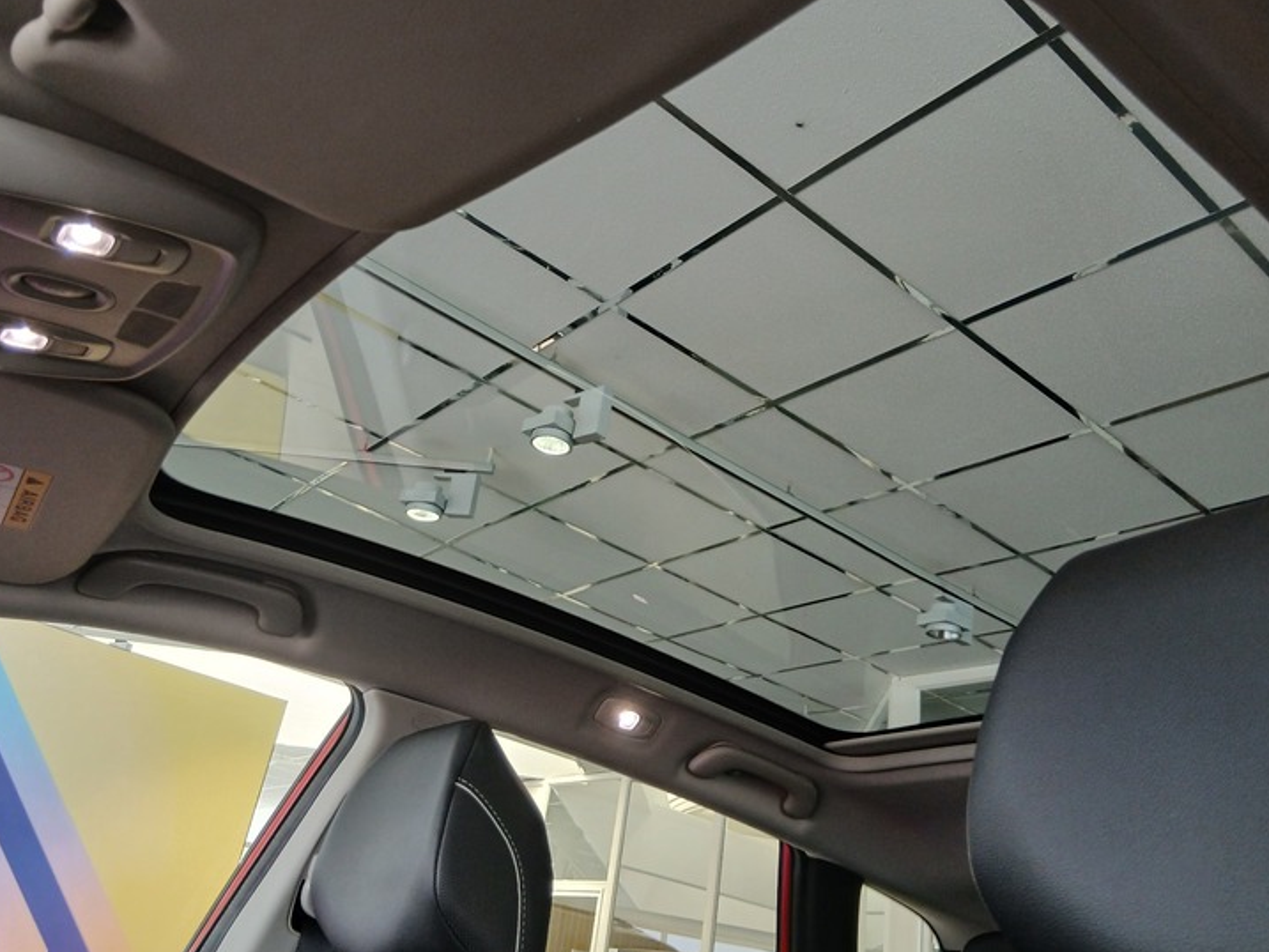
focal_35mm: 29
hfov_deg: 61.6
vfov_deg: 48.2
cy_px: 441
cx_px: 602
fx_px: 1063
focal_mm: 3.98
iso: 200
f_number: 1.8
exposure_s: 1/50
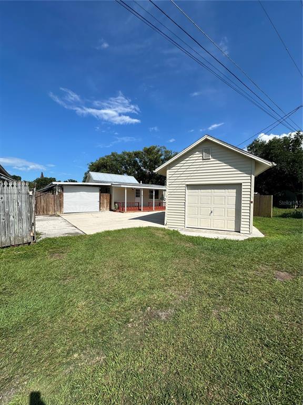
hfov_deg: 85.7
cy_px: 202
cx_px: 152
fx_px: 163
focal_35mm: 14
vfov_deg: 102.1
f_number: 2.2
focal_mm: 2.22
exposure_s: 1/3040
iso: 50
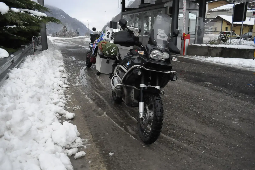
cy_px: 85
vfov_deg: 47.8
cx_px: 128
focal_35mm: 27
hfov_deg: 67.4
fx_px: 191
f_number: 3.5
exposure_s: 1/3200
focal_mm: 18
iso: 2000
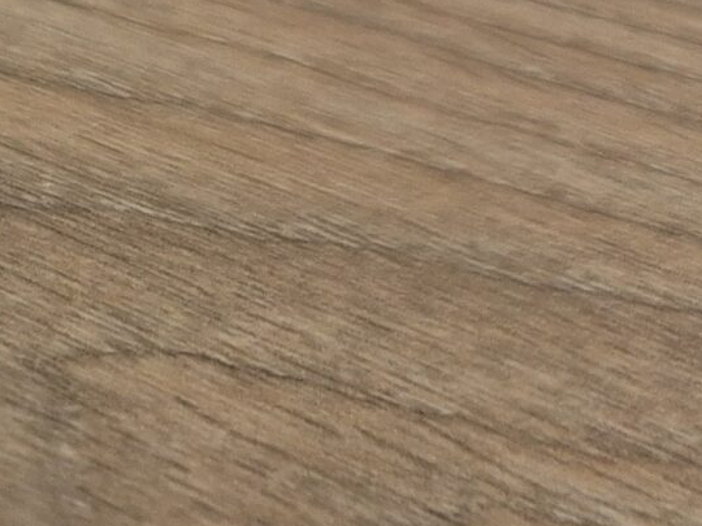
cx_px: 1572
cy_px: -296
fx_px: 2210
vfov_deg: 12.8
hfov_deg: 13.9
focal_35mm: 109
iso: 250
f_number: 1.8
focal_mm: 5.4
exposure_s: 1/100
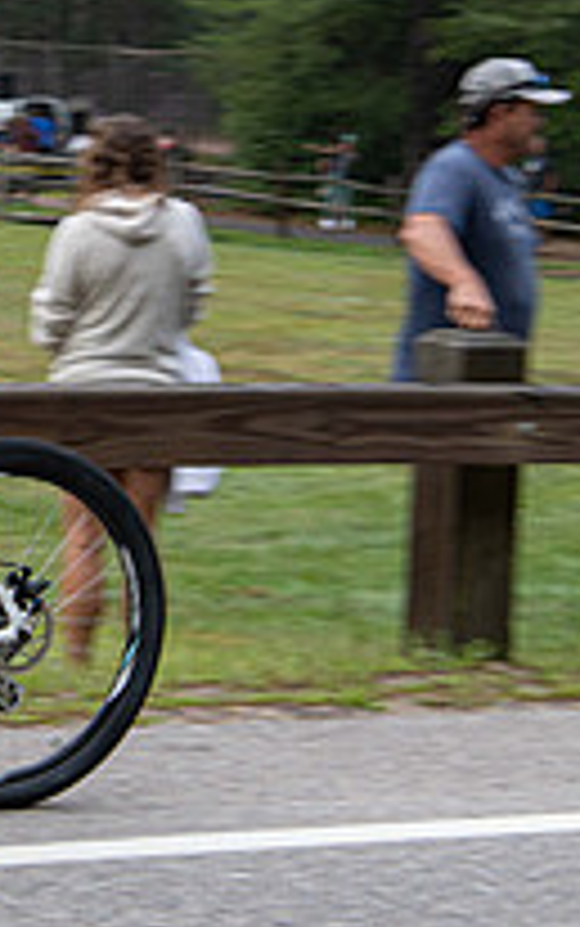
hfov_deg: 9.8
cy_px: 299
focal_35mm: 132
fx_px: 3334
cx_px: -166
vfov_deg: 15.8
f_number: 7.1
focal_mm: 46
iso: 400
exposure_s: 1/125
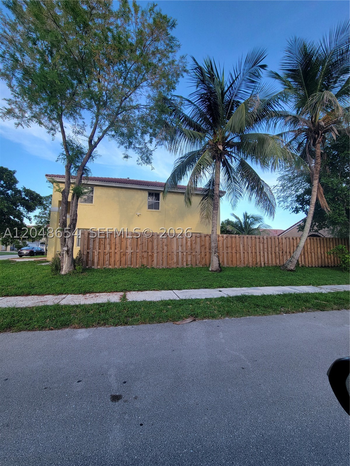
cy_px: 233
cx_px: 175
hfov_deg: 89.9
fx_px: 175
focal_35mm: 13
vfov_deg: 106.2
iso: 50
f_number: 2.2
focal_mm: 2.2
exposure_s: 1/275
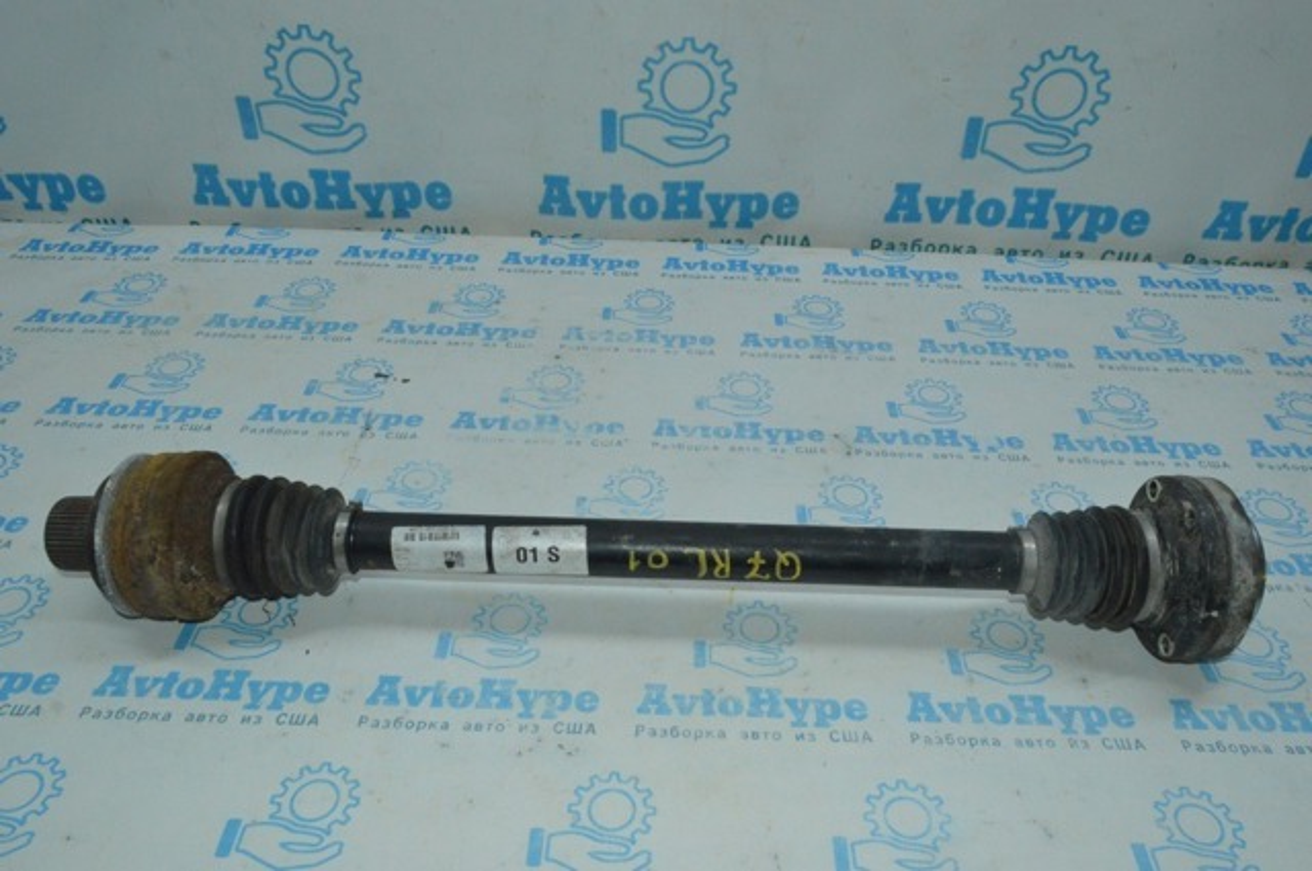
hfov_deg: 67.4
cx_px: 656
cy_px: 436
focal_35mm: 27
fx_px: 983
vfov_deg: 47.8
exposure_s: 1/125
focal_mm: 18
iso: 2800
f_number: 16
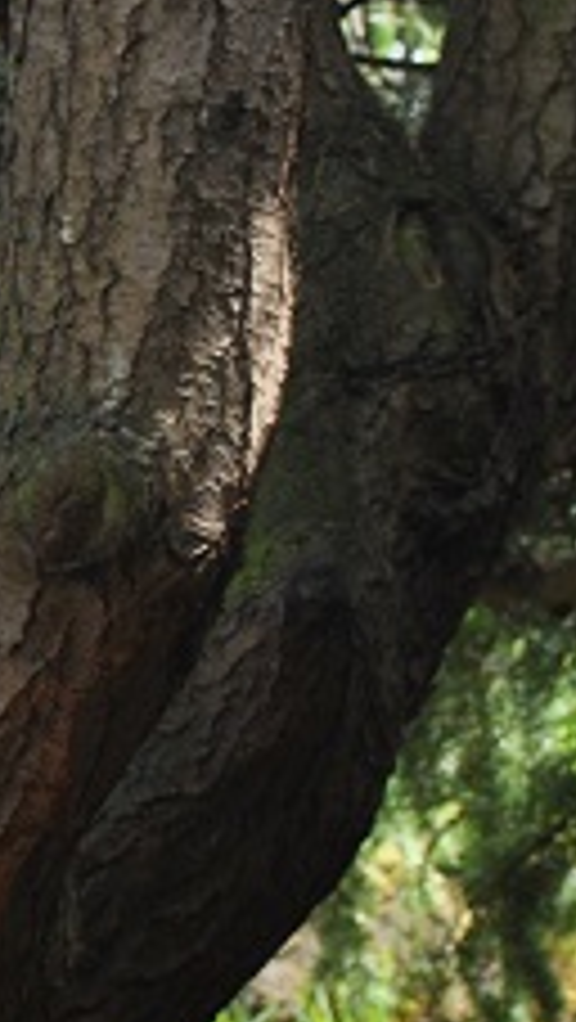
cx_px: -972
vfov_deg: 8.5
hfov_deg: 4.6
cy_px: 479
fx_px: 6911
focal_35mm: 255
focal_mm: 46
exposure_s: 1/125
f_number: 5.6
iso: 140
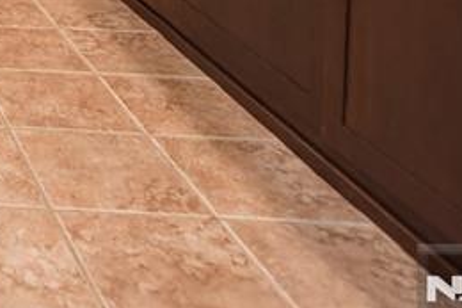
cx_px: -311
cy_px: -277
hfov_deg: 22.7
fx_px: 808
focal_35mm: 63
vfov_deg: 17.0
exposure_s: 1/60
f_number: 4
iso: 800
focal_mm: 16
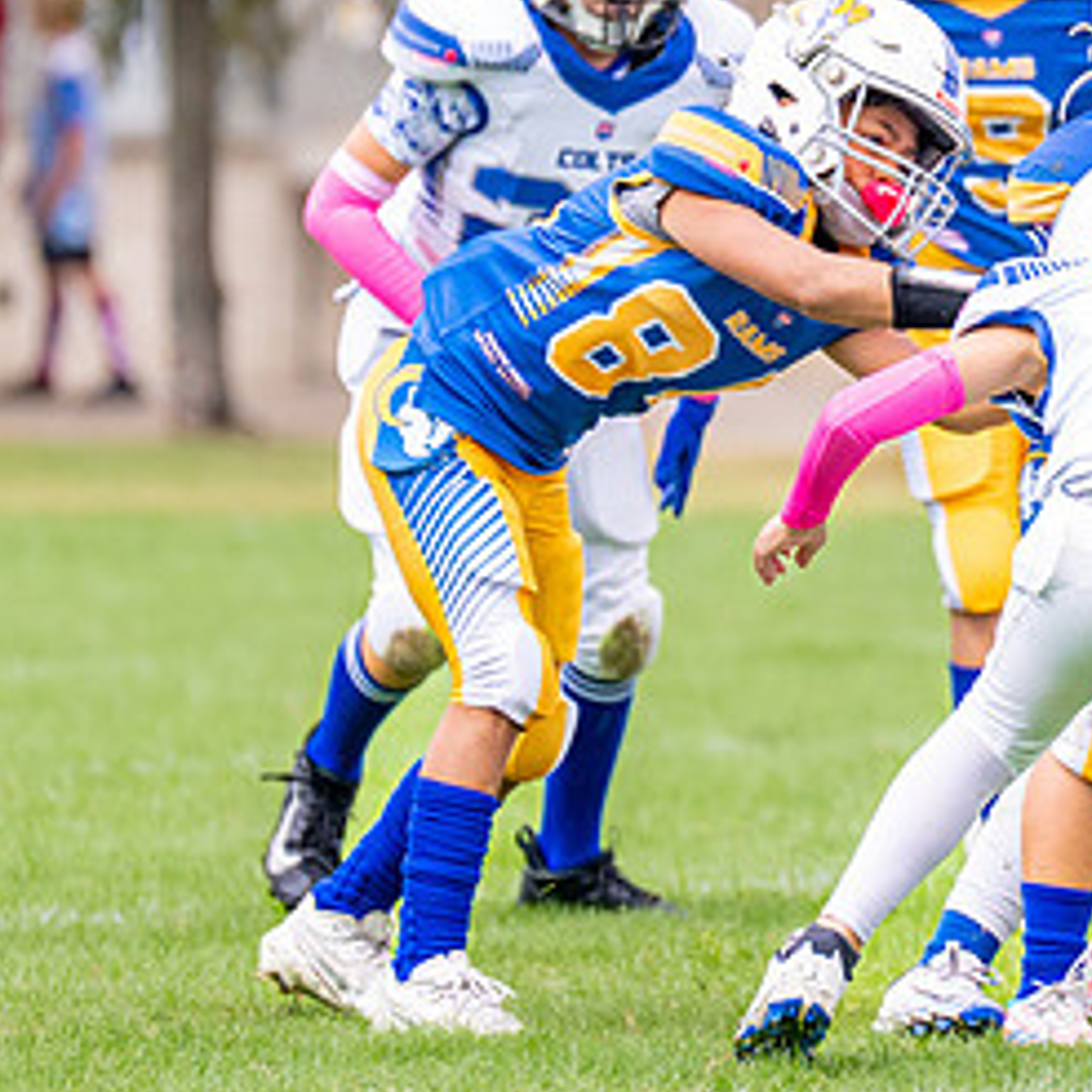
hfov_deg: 2.2
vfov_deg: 2.2
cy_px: 275
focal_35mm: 798
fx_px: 28481
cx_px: 1078
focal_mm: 200
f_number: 2.8
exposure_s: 1/1600
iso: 400
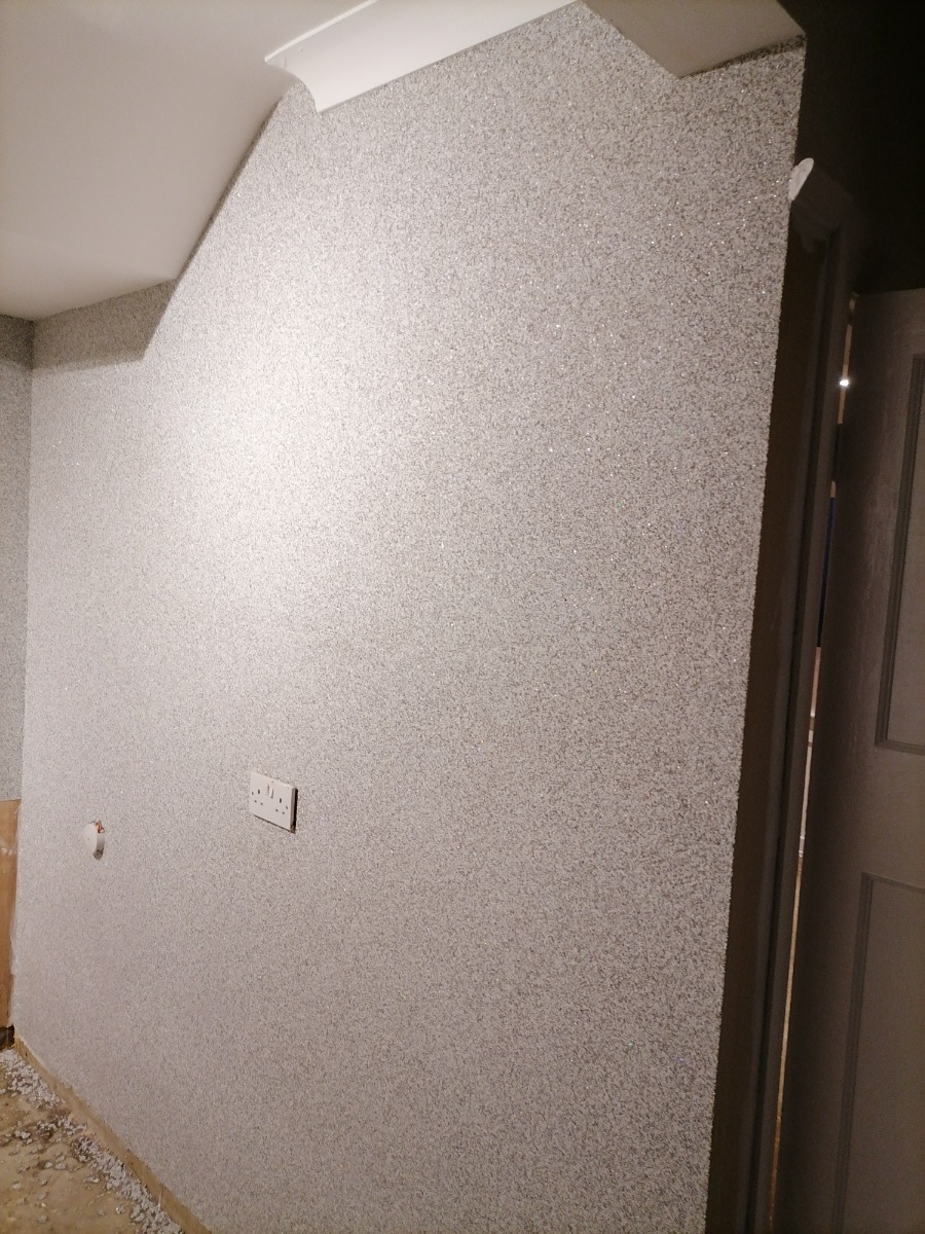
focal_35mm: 27
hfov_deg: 51.4
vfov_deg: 65.3
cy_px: 617
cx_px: 462
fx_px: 962
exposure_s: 1/25
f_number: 1.8
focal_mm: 5.4
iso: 400
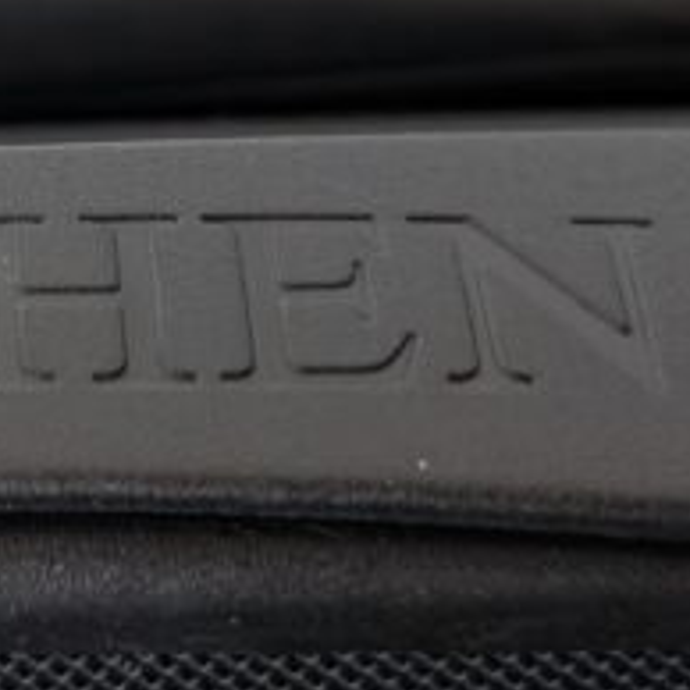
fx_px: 2526
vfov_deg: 15.5
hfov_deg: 14.9
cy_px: 144
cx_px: -192
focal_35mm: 112
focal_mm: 6.9
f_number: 1.68
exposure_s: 1/38.2
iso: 131
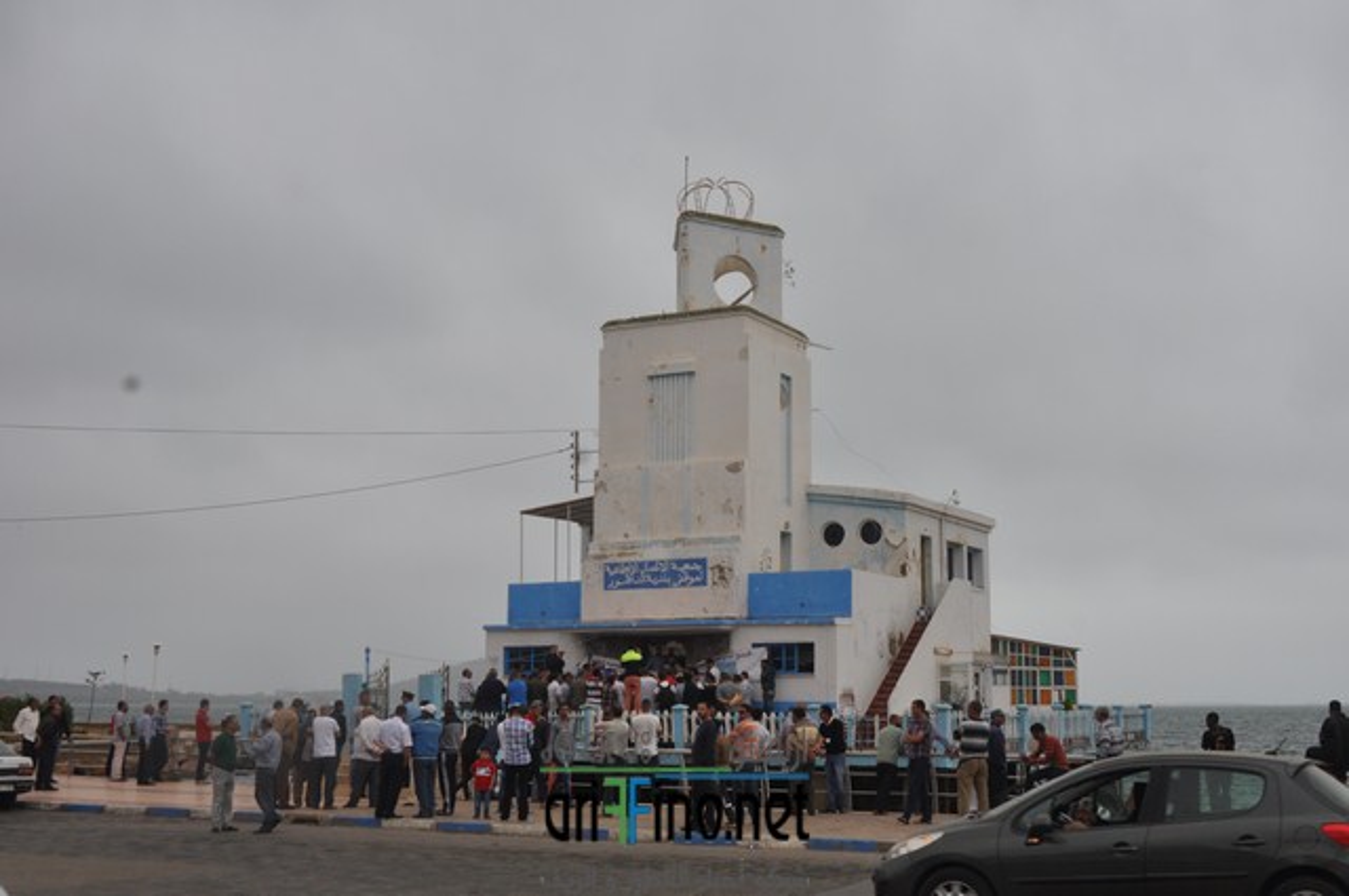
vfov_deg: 31.8
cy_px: 448
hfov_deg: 46.5
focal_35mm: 42
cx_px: 674
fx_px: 1572
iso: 200
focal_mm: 28
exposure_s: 1/320
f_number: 8
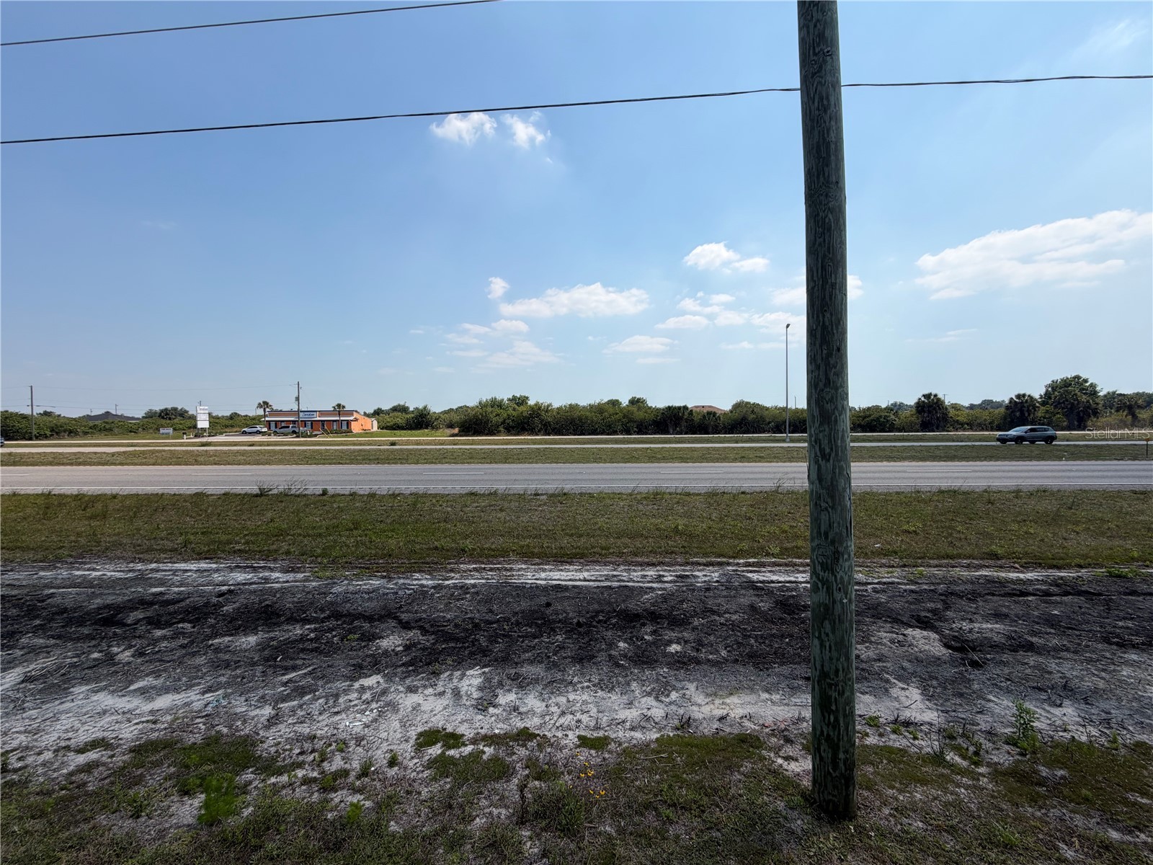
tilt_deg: -2.3
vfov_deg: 85.7
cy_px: 432
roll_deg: +0.5
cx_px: 576
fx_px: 466
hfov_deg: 102.1
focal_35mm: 14
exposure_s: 1/1189
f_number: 2.2
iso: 20
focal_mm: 2.22
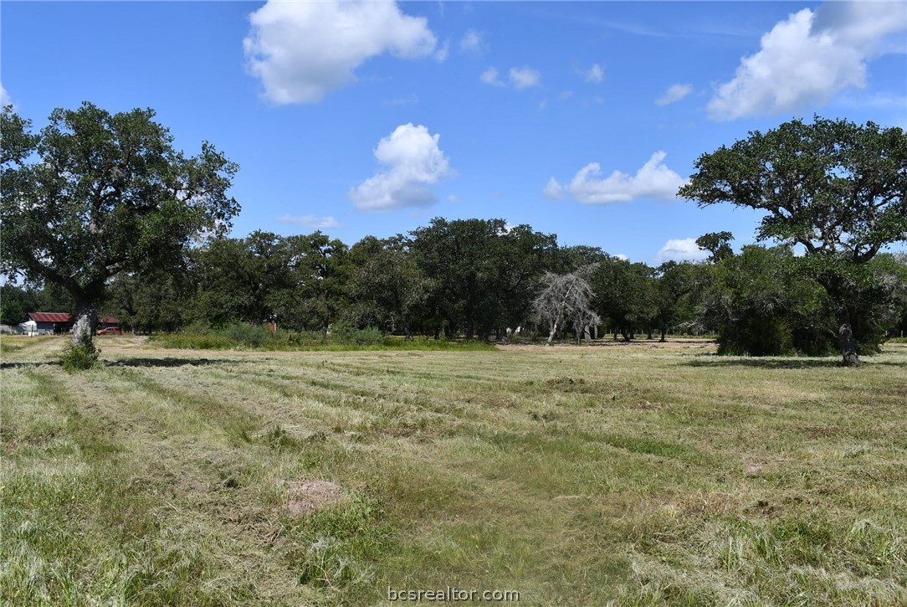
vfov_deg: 36.9
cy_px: 304
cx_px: 454
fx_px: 908
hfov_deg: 53.1
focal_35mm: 36
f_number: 9
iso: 100
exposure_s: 1/400
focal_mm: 18
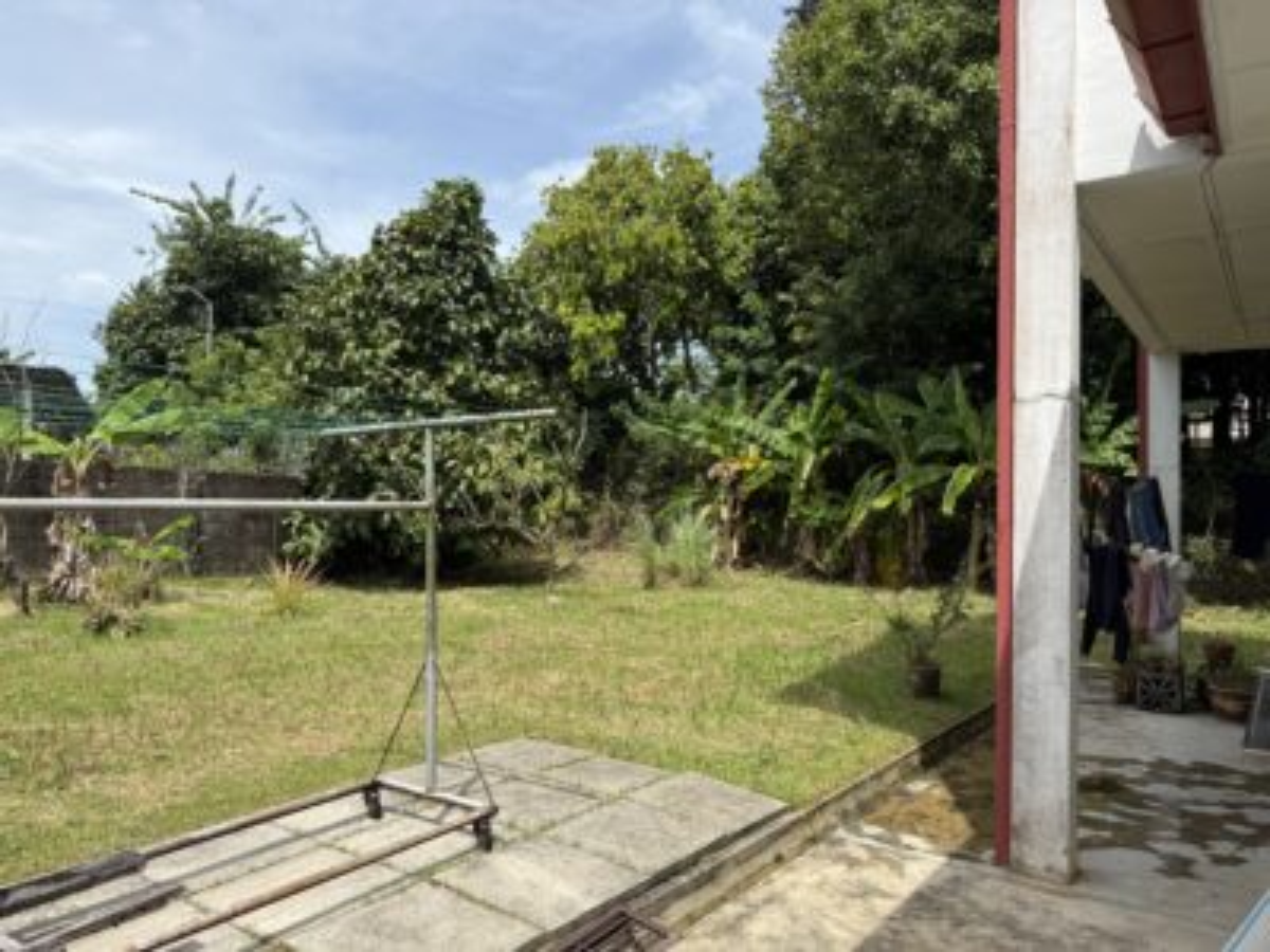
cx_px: 635
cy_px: 476
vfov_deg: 56.8
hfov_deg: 71.6
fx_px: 881
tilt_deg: +2.7
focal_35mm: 24
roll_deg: -1.3
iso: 80
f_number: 1.78
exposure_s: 1/3425
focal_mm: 6.76
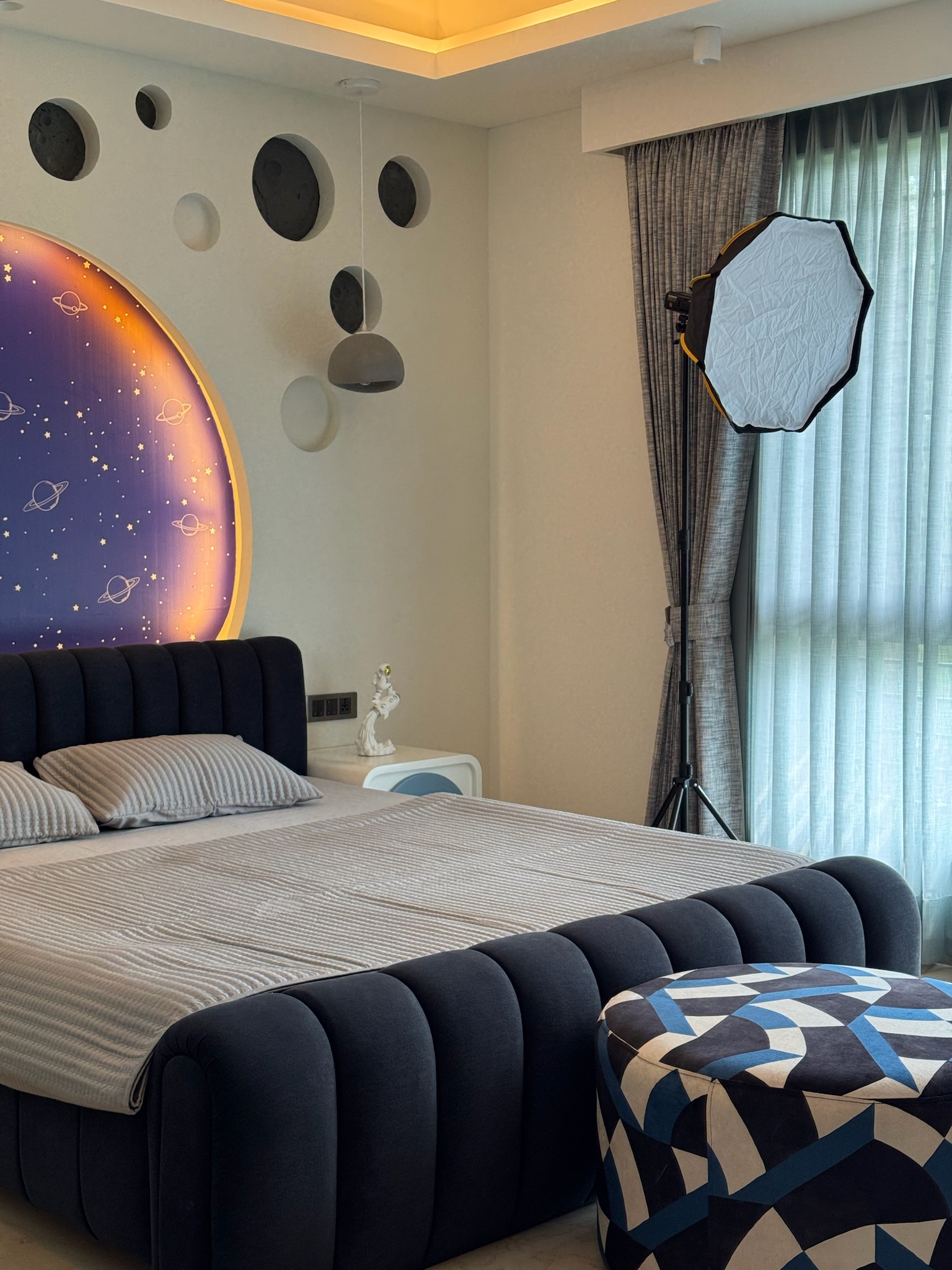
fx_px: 1760
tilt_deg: -3.9
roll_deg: +0.1
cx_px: 476
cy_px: 635
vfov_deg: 39.7
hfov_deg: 30.3
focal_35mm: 48
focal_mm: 6.76
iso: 80
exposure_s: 1/50
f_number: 1.78
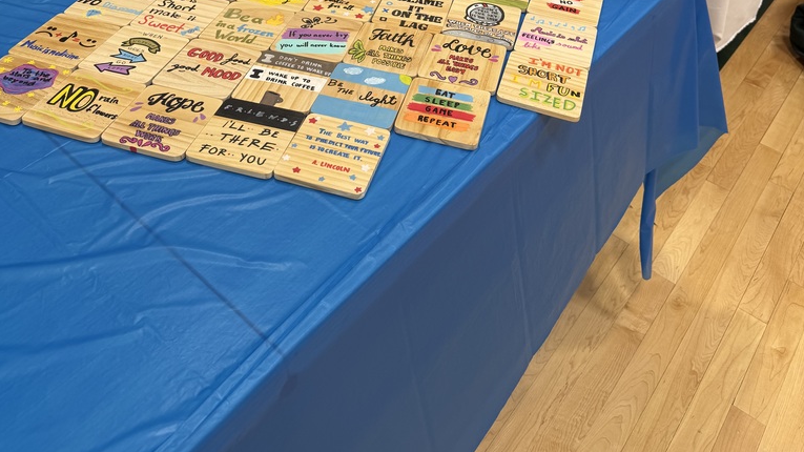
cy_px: -77
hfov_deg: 56.6
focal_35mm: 35
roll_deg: -1.0
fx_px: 746
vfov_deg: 29.5
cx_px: 401
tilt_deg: -27.0
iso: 80
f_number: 1.78
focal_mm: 6.76
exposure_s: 1/121
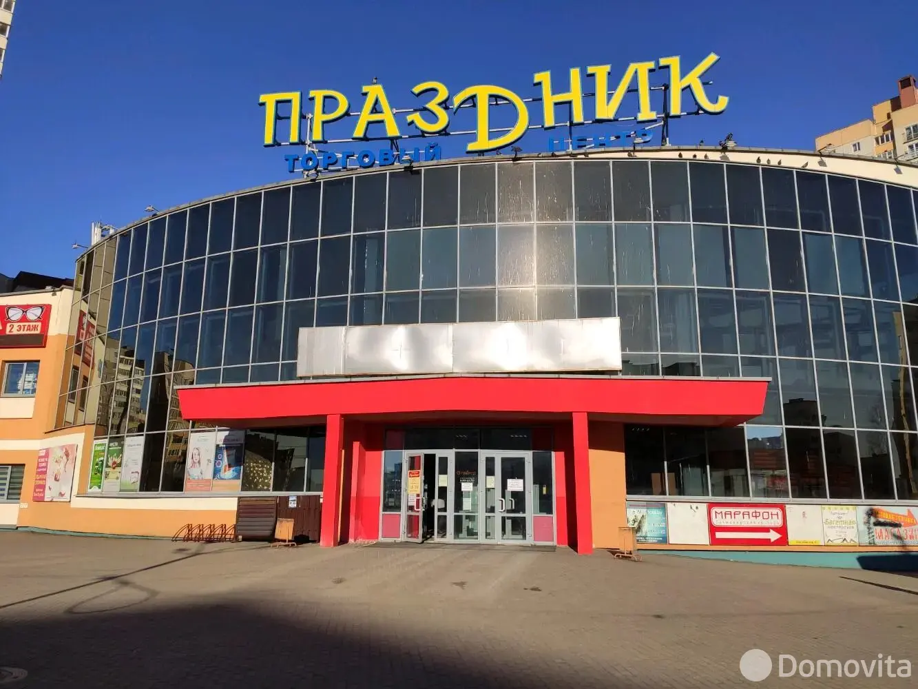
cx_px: 459
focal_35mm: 26
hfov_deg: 67.3
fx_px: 690
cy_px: 344
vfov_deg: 53.1
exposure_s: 1/5000
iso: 112
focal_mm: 4.77
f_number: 1.75
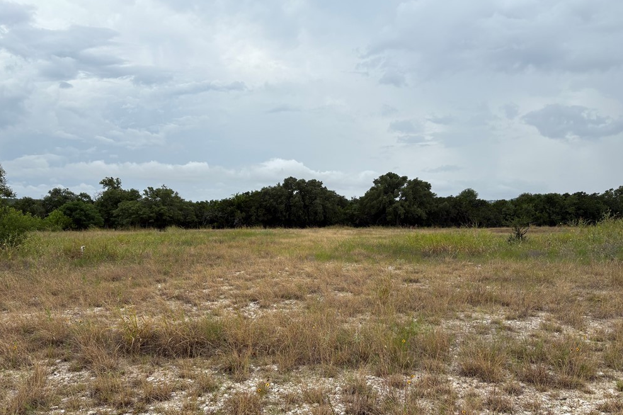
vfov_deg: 46.4
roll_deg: +1.3
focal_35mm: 28
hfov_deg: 65.5
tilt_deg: -2.2
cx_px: 311
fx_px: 484
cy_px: 219
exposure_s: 1/1706
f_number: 1.6
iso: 50
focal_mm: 5.96
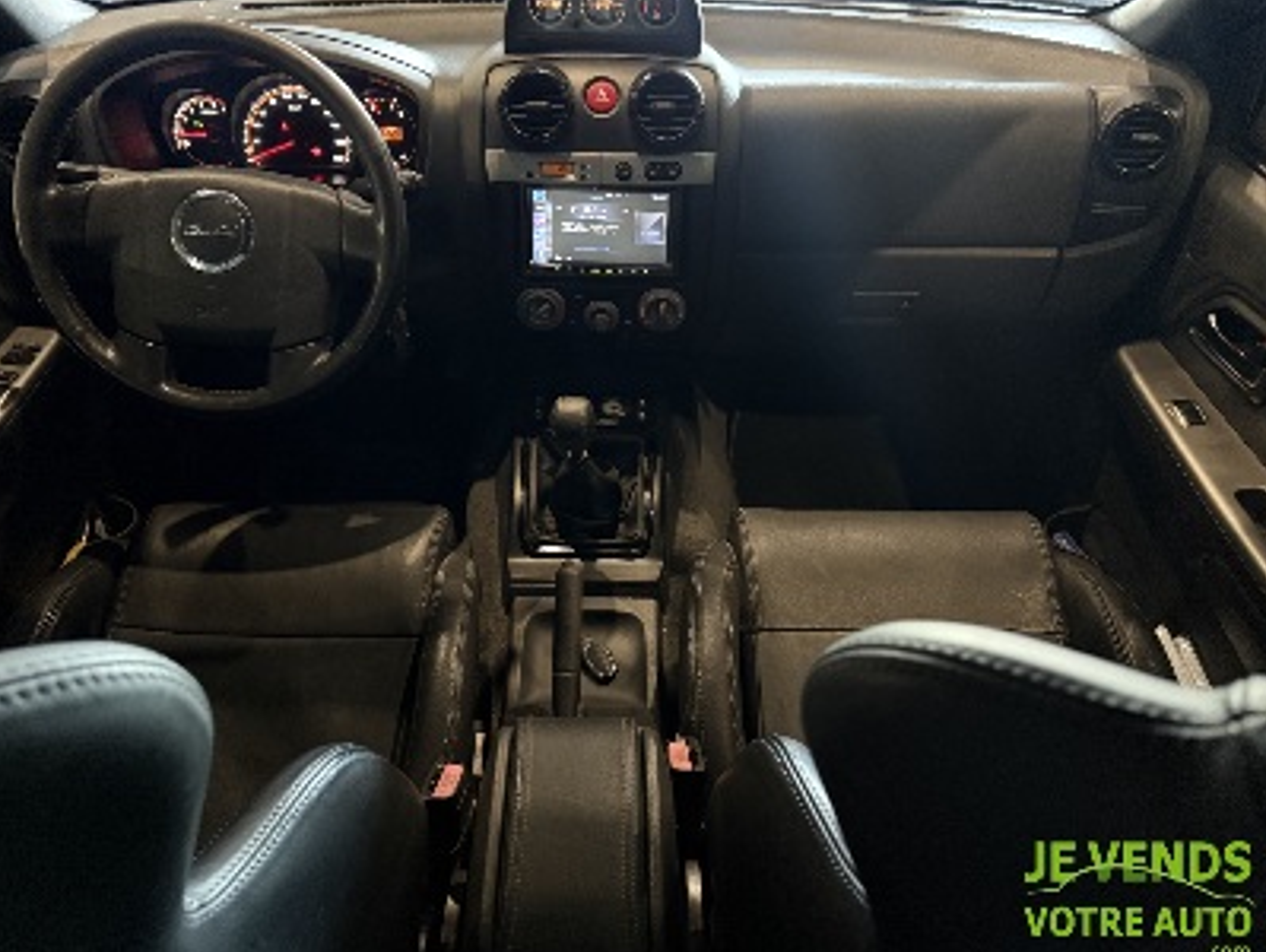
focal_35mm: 25
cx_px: 609
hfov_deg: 69.3
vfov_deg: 55.0
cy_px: 466
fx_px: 915
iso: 1250
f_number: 1.78
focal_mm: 6.76
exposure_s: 1/25
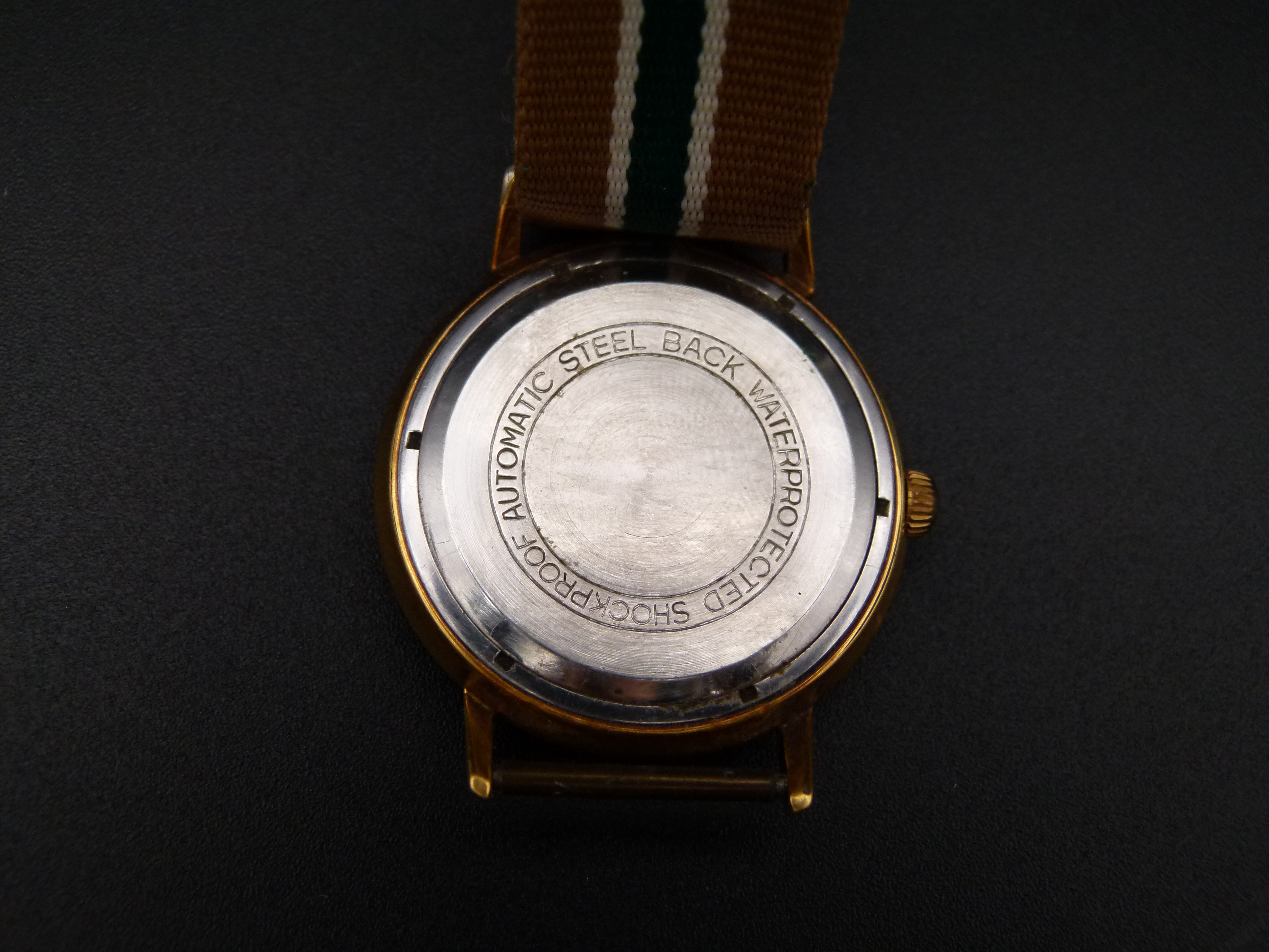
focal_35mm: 46
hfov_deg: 41.2
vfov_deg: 31.5
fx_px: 1686
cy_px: 476
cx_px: 634
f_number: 3.2
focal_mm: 8.3
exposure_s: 1/200
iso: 200
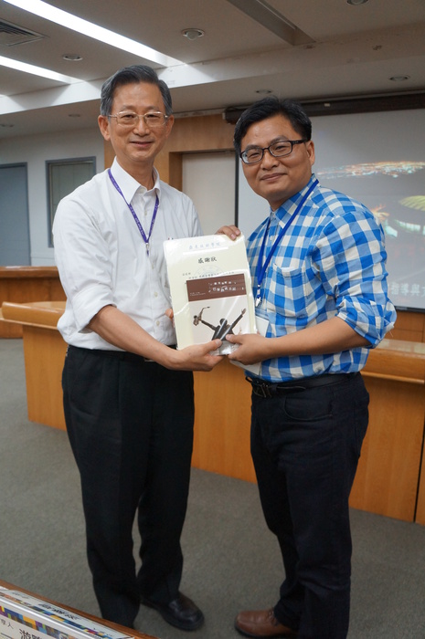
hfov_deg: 43.5
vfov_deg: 62.0
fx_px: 533
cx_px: 212
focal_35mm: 30
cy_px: 320
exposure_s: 1/160
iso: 1600
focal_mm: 20
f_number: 4
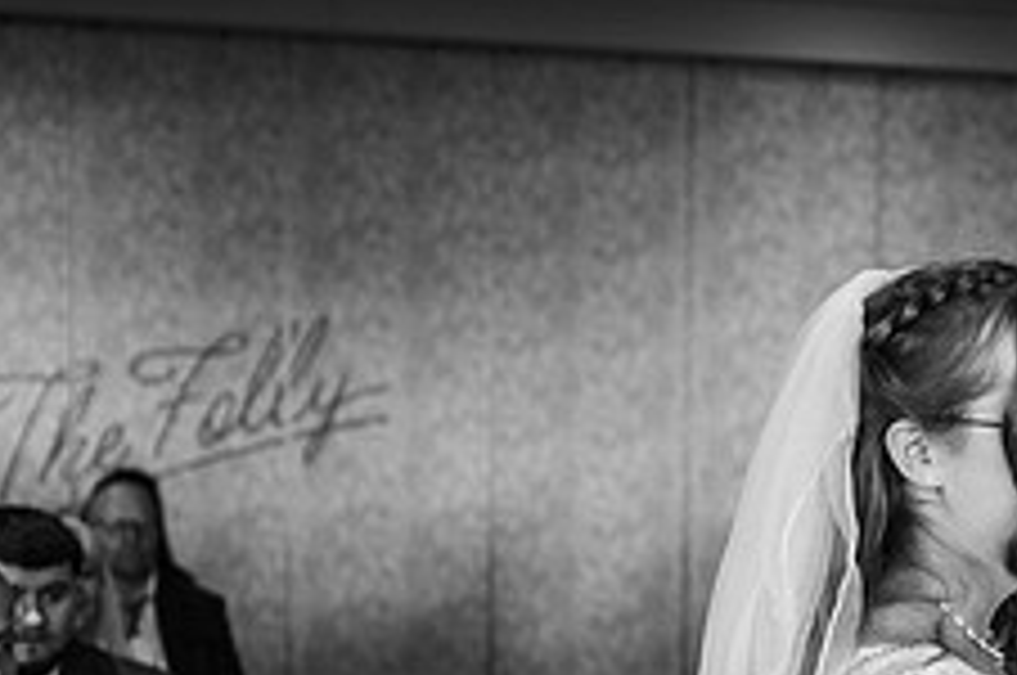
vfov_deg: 15.0
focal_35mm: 90
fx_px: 2539
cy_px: 630
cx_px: 986
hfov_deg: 21.9
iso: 250
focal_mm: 35
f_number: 2.5
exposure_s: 1/200
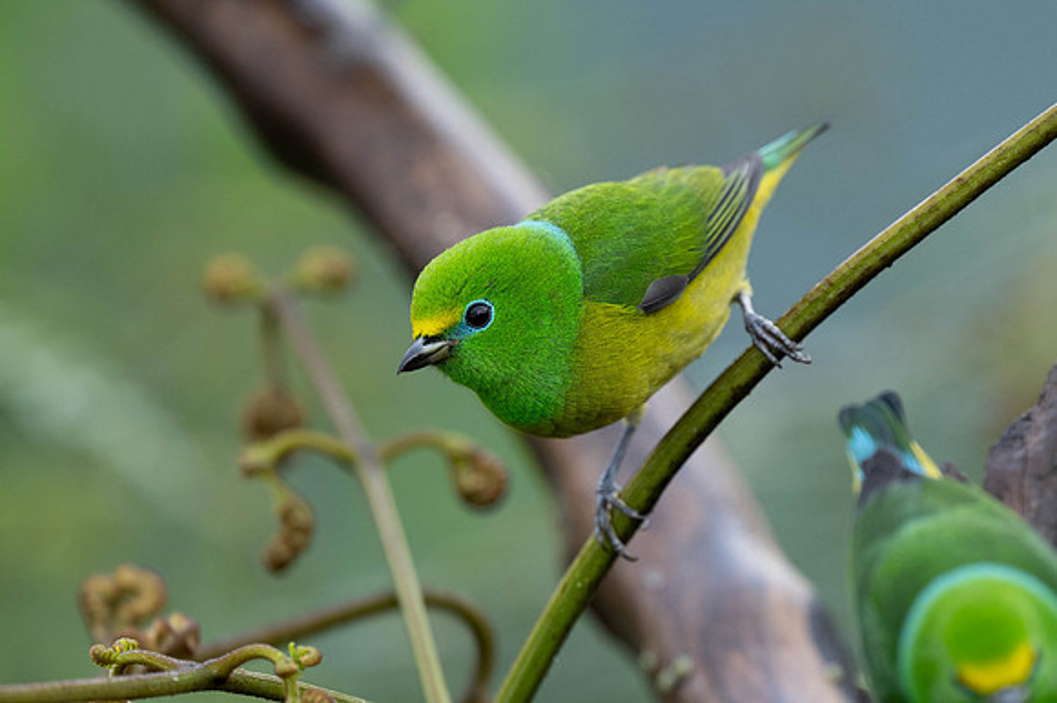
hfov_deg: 1.7
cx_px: 724
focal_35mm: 1185
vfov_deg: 1.2
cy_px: 370
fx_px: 34761
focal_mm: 400
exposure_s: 1/125
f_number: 2.8
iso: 160
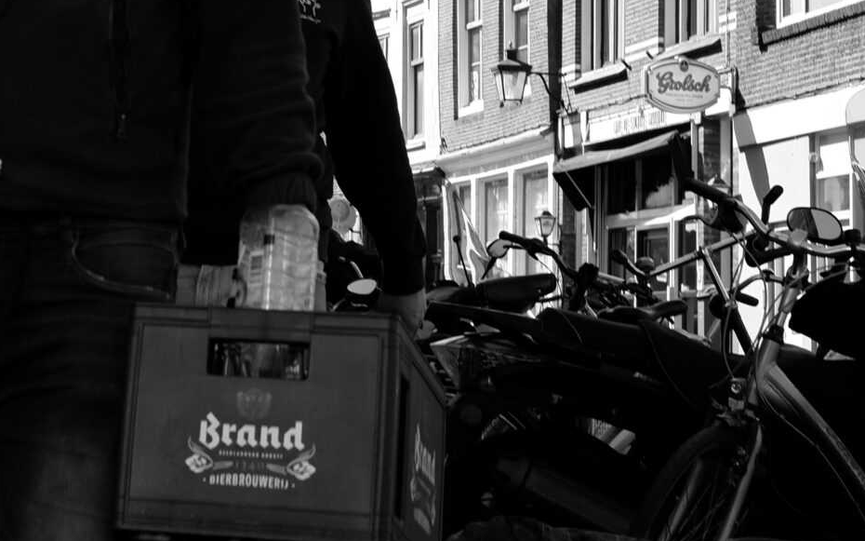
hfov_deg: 17.4
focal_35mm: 115
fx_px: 2711
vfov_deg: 11.1
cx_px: -152
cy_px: -179
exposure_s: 1/500
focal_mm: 27
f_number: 5.6
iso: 200
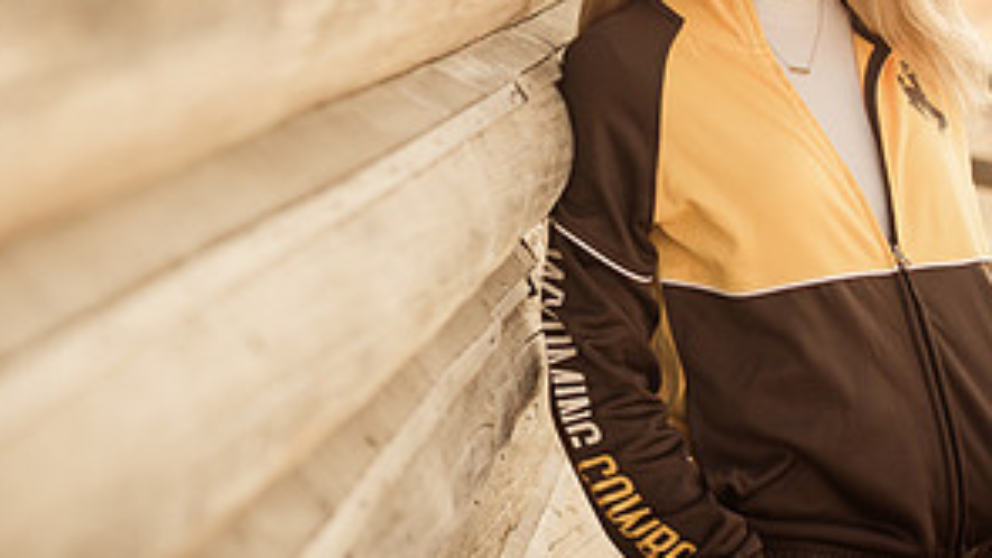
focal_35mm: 144
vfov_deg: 8.4
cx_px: 467
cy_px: 146
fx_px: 3788
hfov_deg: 14.9
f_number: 4
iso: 400
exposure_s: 1/500
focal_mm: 70
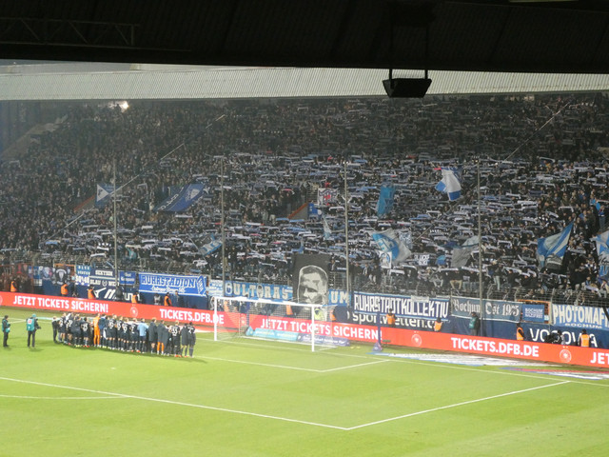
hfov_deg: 21.8
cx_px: 304
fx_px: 1583
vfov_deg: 16.4
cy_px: 228
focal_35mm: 90
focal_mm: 16.1
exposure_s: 1/80
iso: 1000
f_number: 4.9
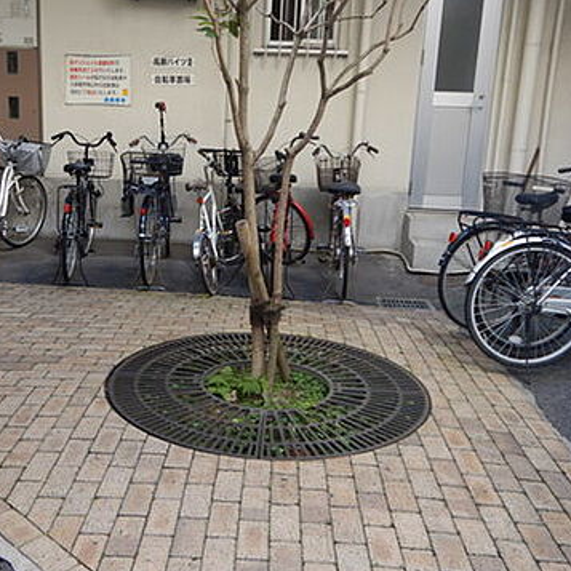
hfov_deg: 43.5
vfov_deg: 43.8
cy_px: 267
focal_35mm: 38
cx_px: 218
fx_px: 709
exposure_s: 1/60
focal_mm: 4.3
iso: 125
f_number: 2.8
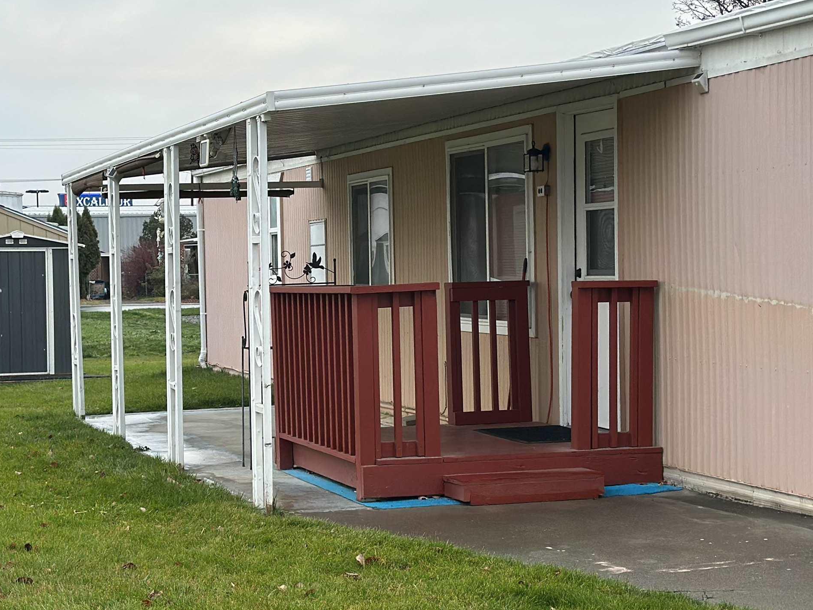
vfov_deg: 18.9
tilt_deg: -0.9
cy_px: 314
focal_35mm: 78
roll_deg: +1.2
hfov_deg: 24.9
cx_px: 299
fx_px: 1832
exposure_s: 1/60
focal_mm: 6.86
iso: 250
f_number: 1.78
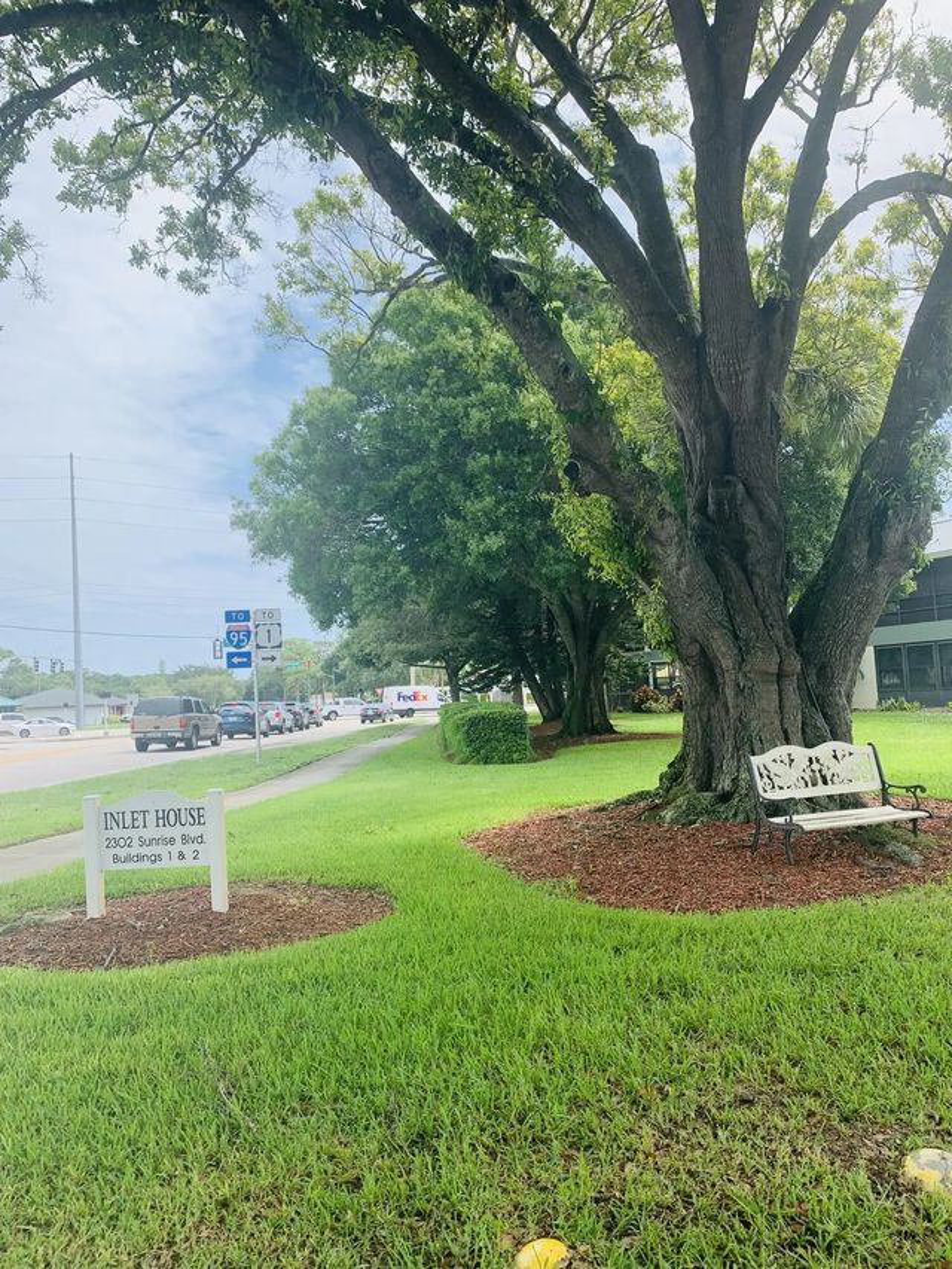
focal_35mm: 26
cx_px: 476
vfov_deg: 67.3
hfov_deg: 53.1
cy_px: 634
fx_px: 953
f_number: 1.8
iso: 25
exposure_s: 1/1314
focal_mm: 4.25
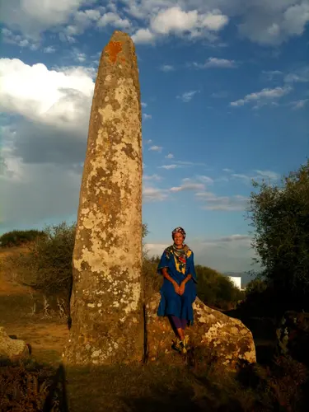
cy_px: 206
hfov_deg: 40.7
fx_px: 417
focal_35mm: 35
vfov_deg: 52.6
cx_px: 154
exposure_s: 1/1257
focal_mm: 3.85
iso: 64
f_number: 2.8
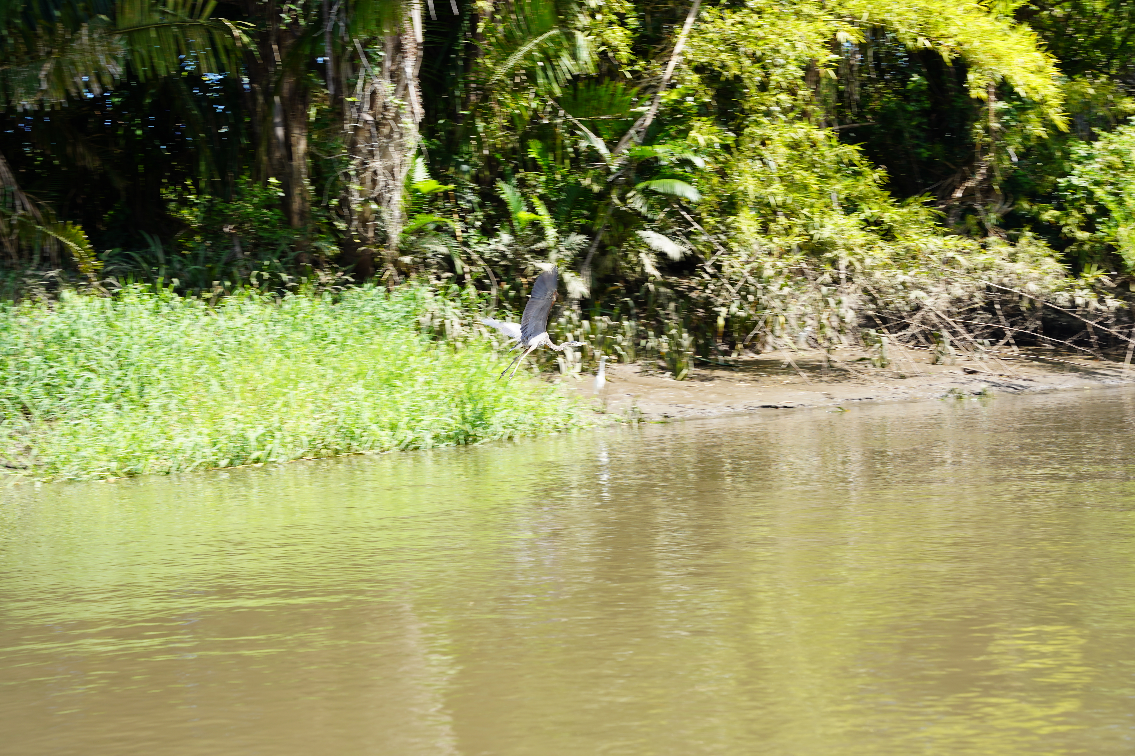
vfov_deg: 19.5
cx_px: 568
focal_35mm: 70
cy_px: 378
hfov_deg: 28.8
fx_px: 2207
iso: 100
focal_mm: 70
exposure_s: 1/125
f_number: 6.3
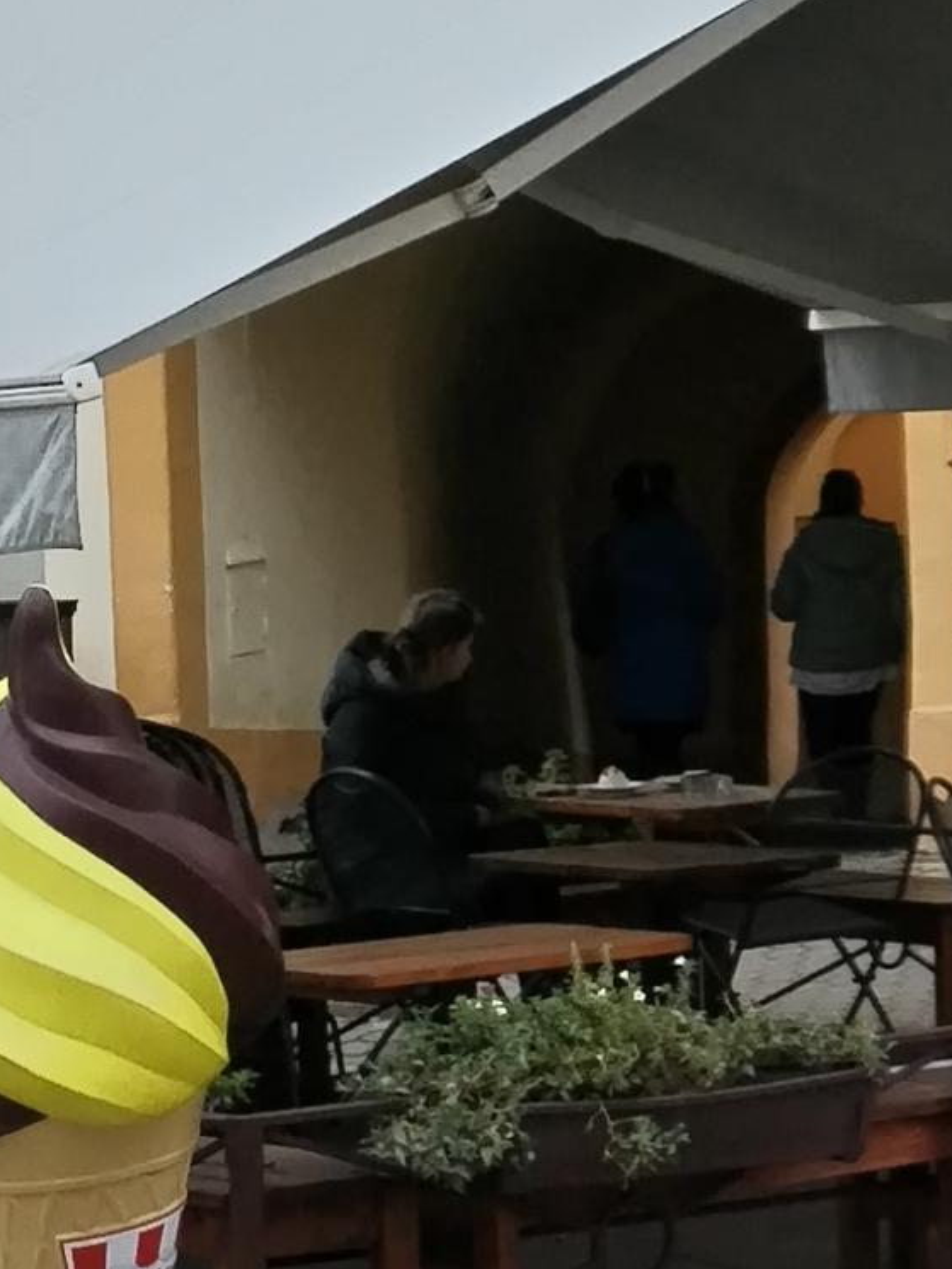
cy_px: 509
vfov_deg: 13.8
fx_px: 5242
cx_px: 2544
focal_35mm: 143
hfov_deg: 9.0
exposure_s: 1/100
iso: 171
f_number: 1.8
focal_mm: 4.75
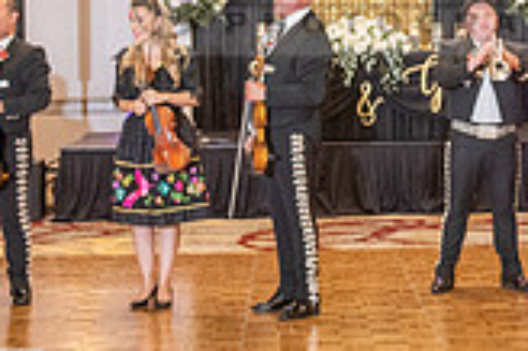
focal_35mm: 124
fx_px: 1817
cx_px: 386
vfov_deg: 10.9
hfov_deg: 16.5
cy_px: -21
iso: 1600
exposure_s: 1/125
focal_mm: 35
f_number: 2.8
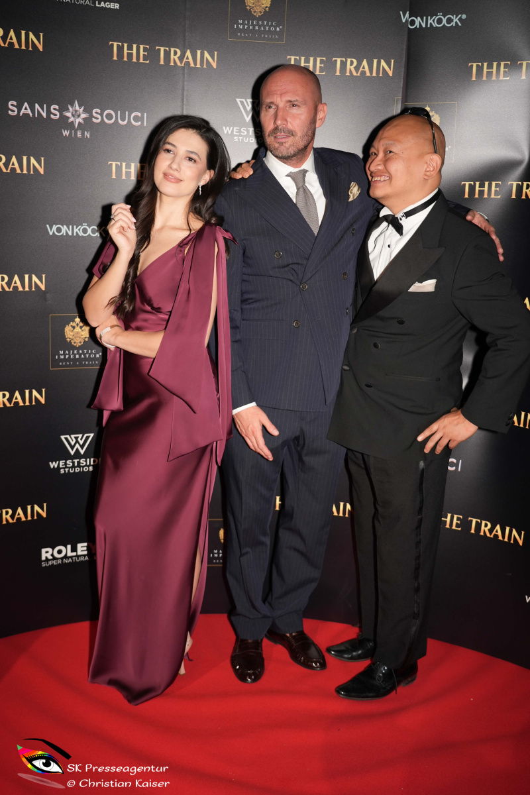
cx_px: 265
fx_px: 795
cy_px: 398
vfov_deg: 53.1
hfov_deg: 36.9
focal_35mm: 36
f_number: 4.5
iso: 400
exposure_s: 1/60
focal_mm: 36
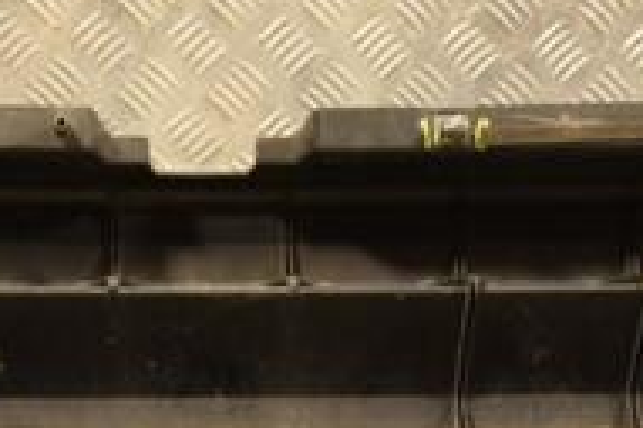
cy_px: 273
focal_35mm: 113
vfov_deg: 12.1
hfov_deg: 18.1
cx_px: 246
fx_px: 2017
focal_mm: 24
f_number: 5
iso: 800
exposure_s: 1/125
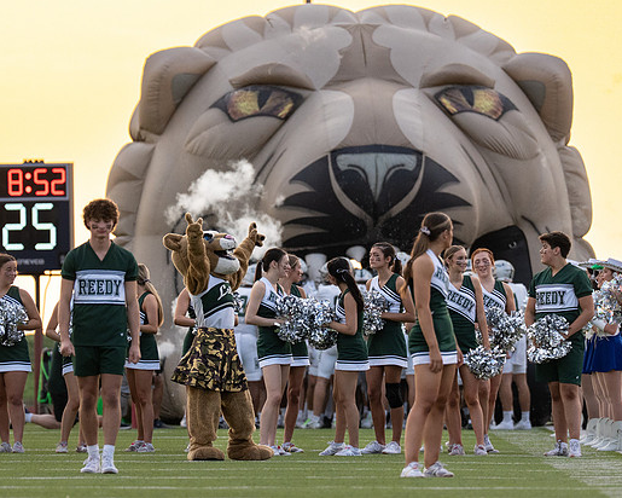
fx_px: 9481
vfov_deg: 3.0
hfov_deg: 3.8
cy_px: 268
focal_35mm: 515
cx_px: 329
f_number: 2.8
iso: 640
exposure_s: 1/2500
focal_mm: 200
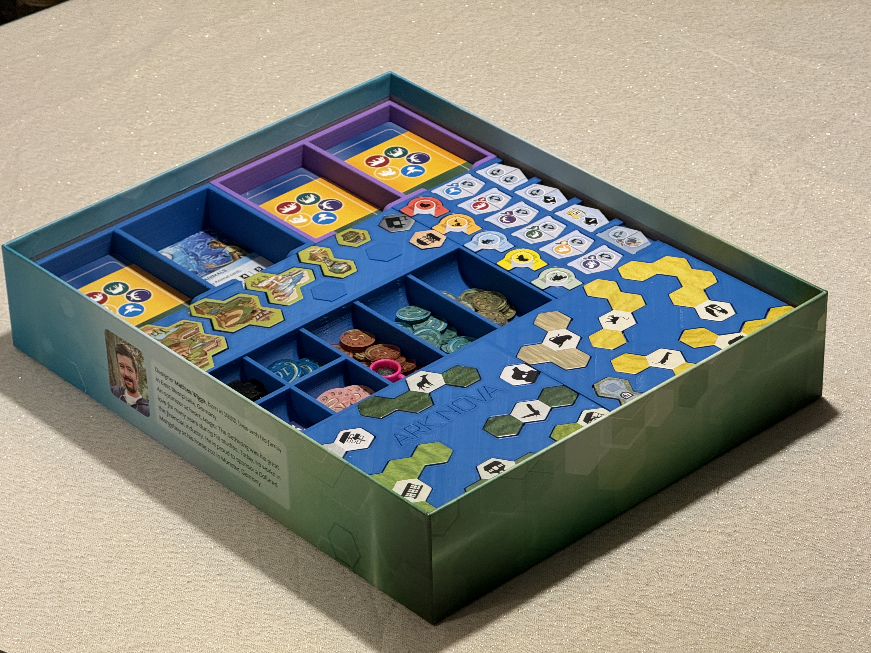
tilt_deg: -32.5
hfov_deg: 16.4
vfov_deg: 12.3
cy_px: 326
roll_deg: +1.7
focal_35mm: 120
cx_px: 436
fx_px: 3019
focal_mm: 15.66
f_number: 2.8
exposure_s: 1/50
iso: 320
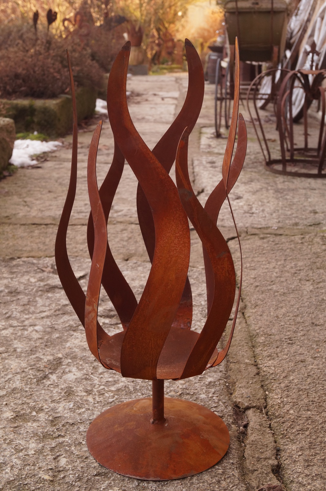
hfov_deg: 29.8
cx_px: 163
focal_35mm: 45
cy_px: 246
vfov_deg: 43.6
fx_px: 612
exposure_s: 1/60
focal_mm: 30
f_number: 7.1
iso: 500
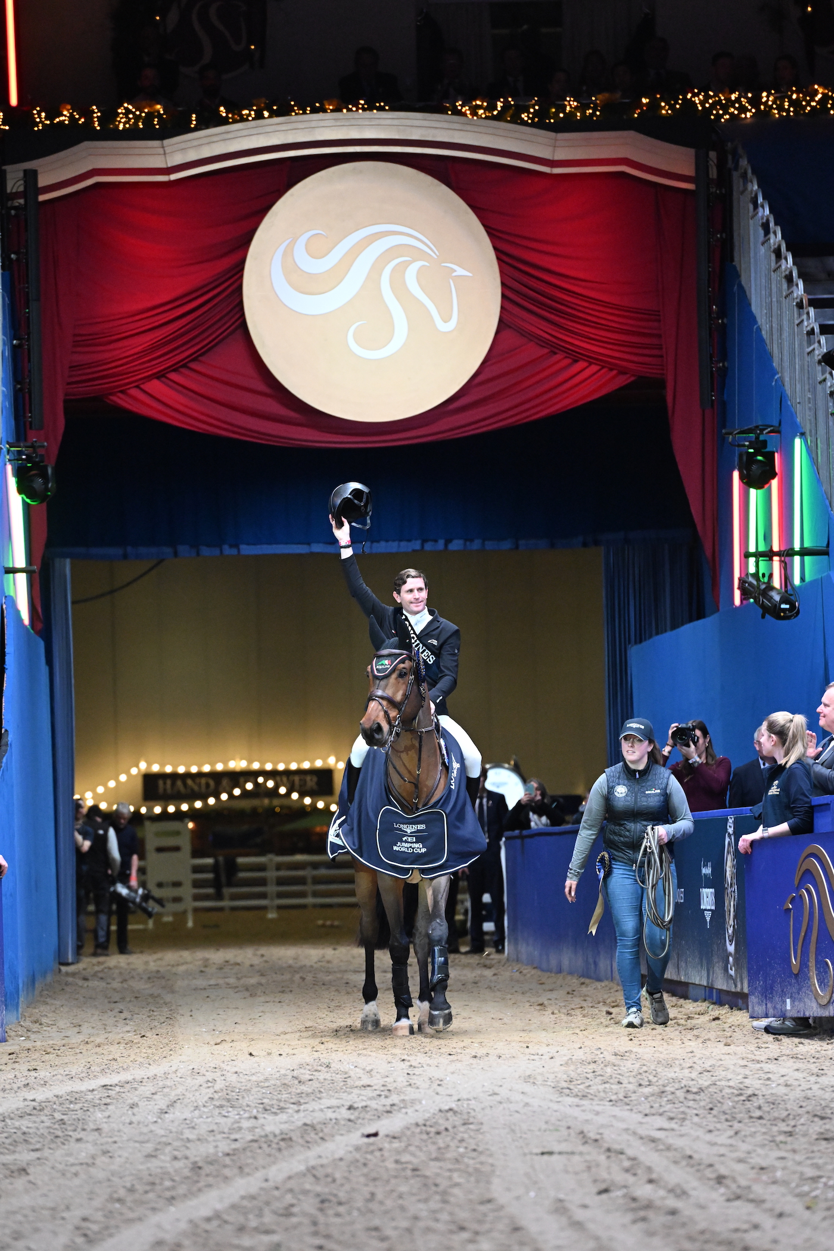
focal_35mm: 200
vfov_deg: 10.3
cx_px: 417
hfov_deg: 6.9
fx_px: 6949
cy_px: 626
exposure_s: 1/500
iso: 6400
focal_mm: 200
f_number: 5.6
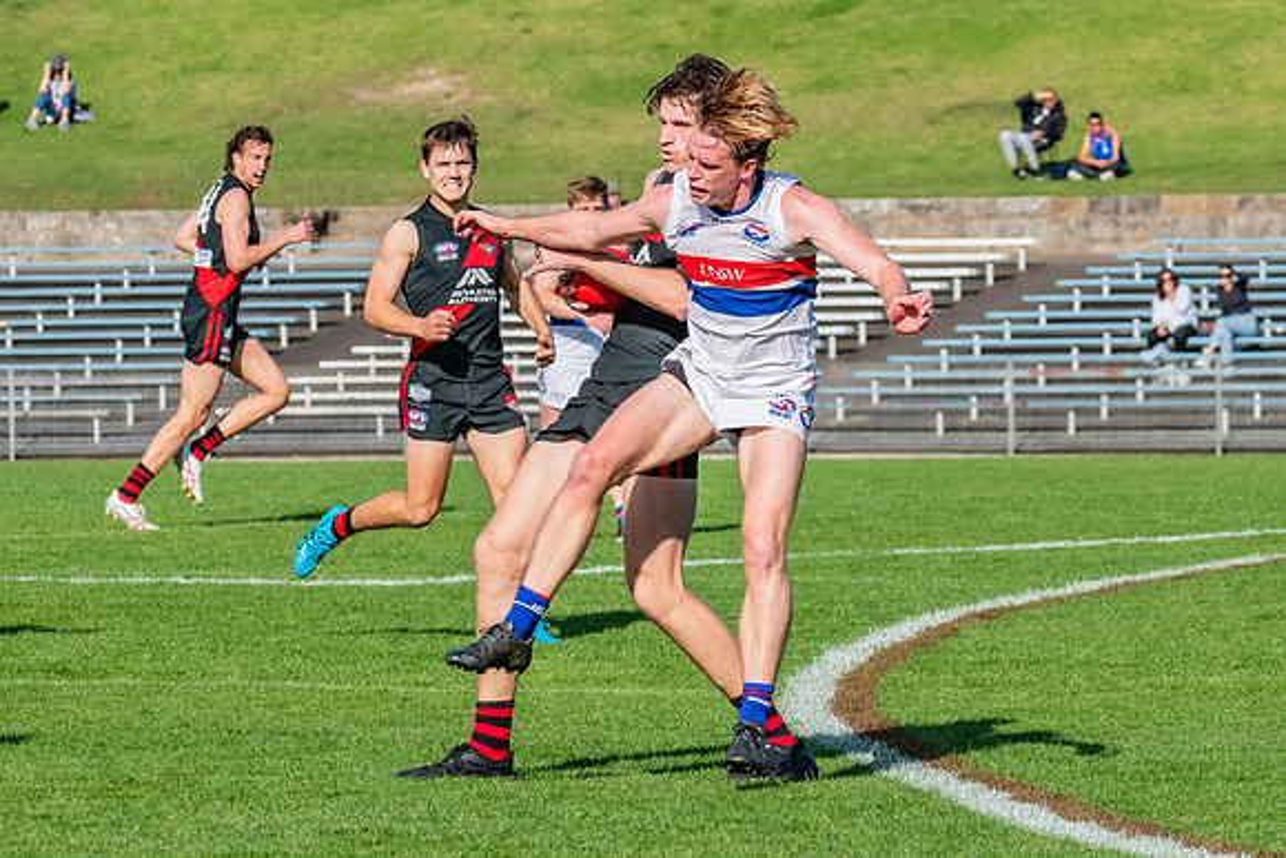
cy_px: 242
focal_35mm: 360
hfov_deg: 5.7
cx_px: 783
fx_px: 12861
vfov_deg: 3.8
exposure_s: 1/1600
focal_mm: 210
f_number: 11
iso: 800
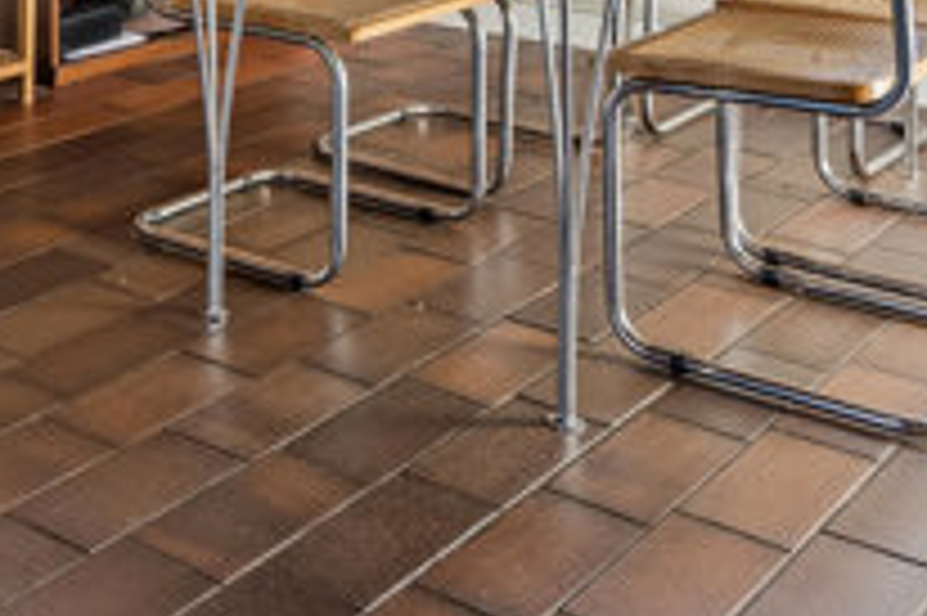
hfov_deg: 29.5
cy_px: -371
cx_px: 126
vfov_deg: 17.9
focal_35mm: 66
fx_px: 1698
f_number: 4.5
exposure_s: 1/160
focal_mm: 17
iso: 400
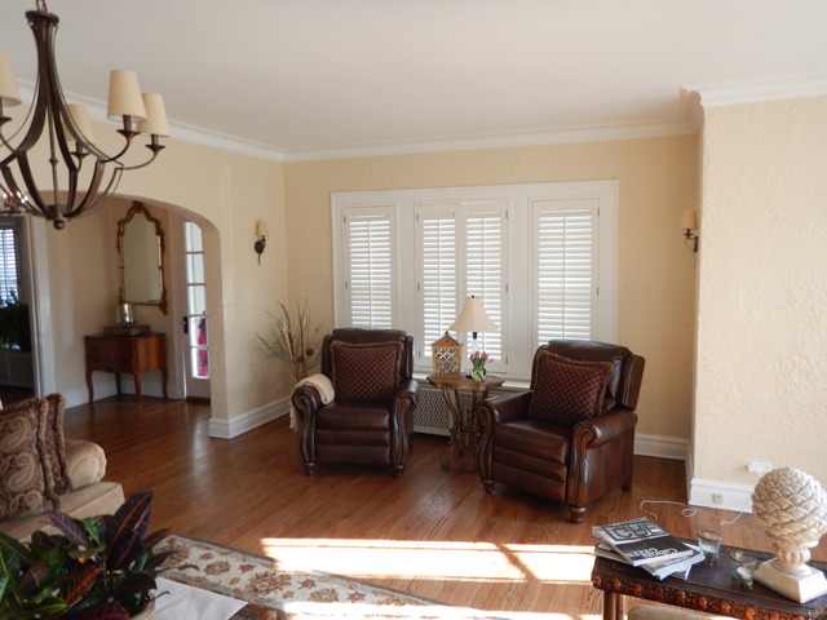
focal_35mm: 24
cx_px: 414
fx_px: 573
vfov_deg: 56.8
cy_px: 310
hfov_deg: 71.6
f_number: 2.8
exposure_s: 1/60
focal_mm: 4.3
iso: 125
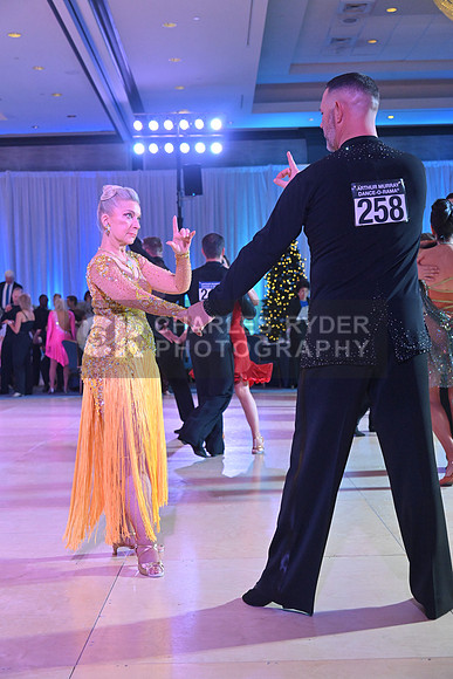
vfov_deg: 41.1
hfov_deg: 28.1
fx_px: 905
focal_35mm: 48
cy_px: 340
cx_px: 226
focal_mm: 48
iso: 4500
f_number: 5
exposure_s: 1/320
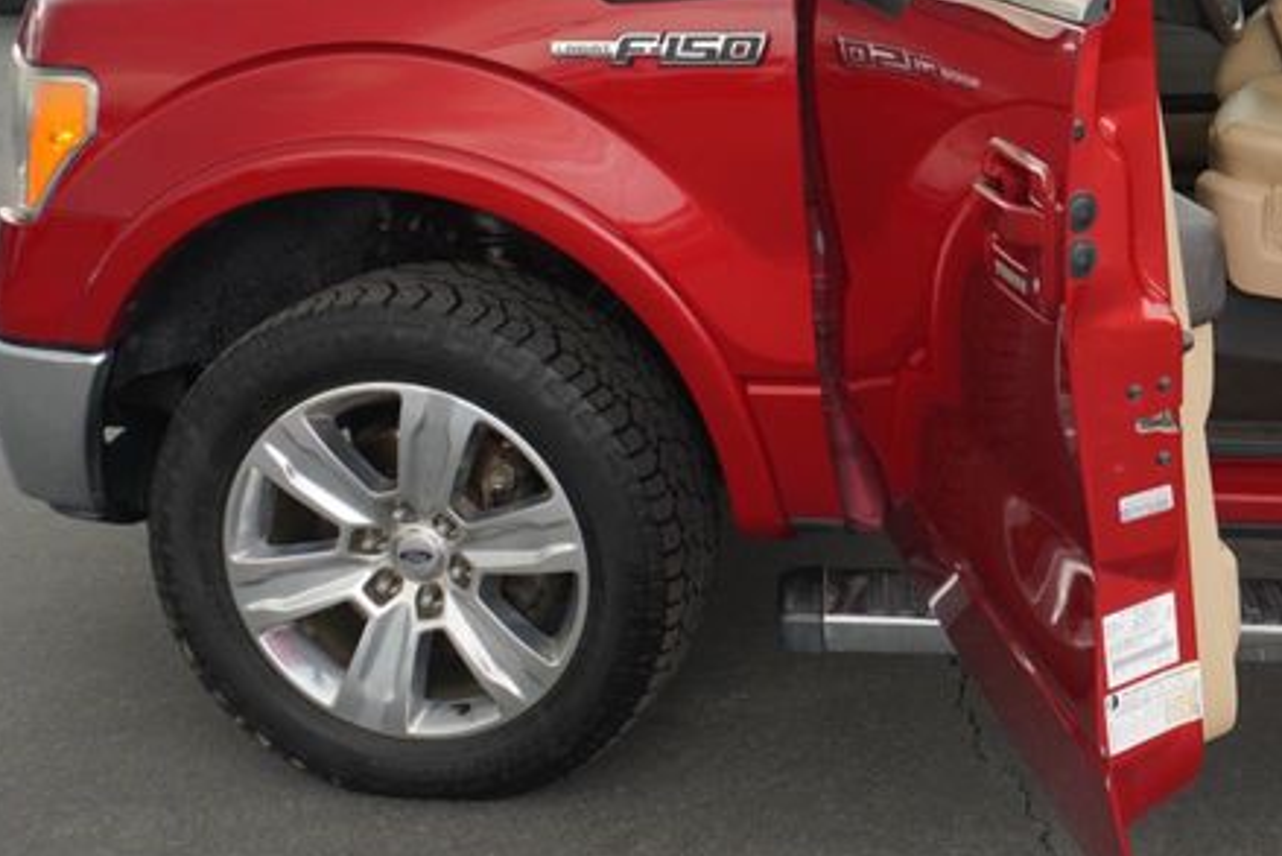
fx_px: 1995
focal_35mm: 56
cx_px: 1241
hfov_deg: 33.1
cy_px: 202
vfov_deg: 23.9
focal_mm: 16
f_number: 4
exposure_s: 1/60
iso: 100
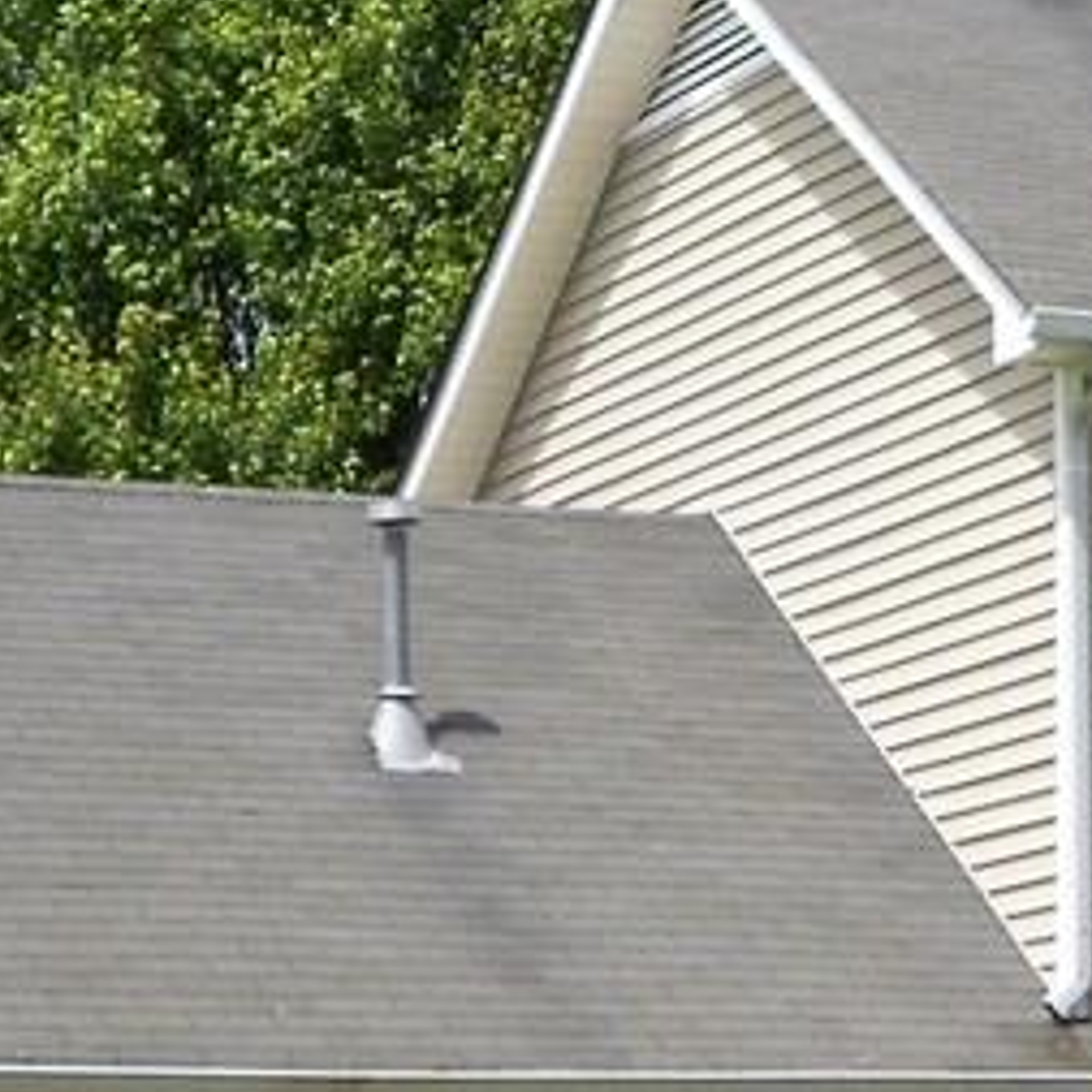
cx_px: 1226
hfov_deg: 11.2
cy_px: 296
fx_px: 5496
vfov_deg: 11.3
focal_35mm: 154
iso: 80
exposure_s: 1/800
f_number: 4.2
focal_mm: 7.7
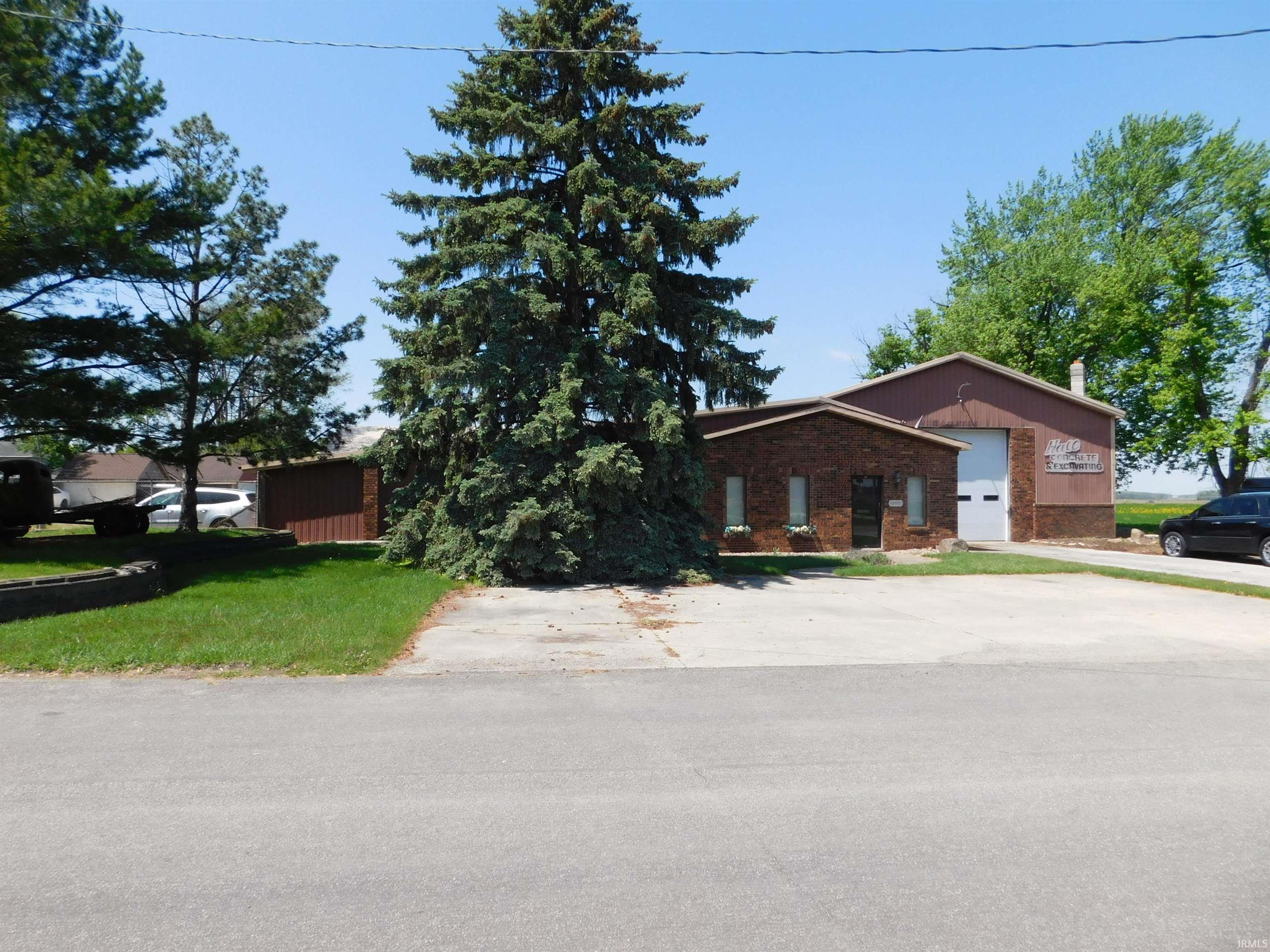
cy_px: 476
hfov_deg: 73.9
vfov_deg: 58.9
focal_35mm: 23
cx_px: 635
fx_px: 844
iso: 125
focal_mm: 4
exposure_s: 1/1500
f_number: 3
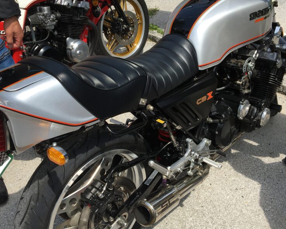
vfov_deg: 38.2
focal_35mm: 39
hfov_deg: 46.8
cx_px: 143
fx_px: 330
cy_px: 110
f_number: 2.2
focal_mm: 4.15
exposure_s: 1/1399
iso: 25
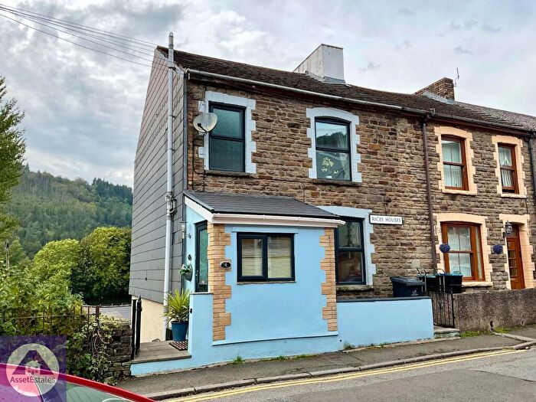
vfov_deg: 48.2
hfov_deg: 61.7
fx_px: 449
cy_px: 201
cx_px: 268
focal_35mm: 29
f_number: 1.8
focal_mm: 3
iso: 20
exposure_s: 1/642
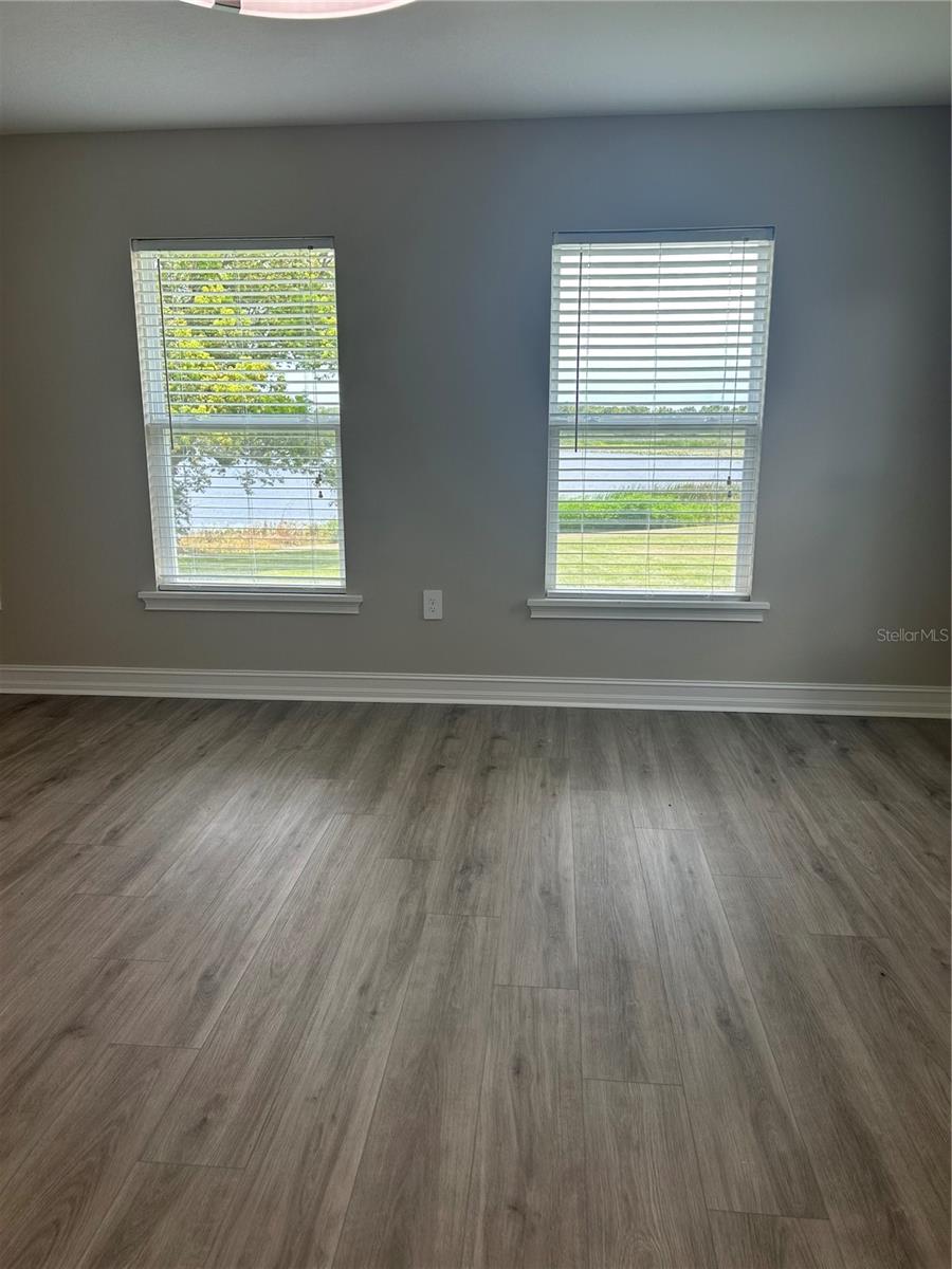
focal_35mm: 26
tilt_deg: -13.1
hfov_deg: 53.1
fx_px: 953
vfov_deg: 67.3
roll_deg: +0.1
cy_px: 634
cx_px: 476
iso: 40
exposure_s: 1/284
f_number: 1.5
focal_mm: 5.7
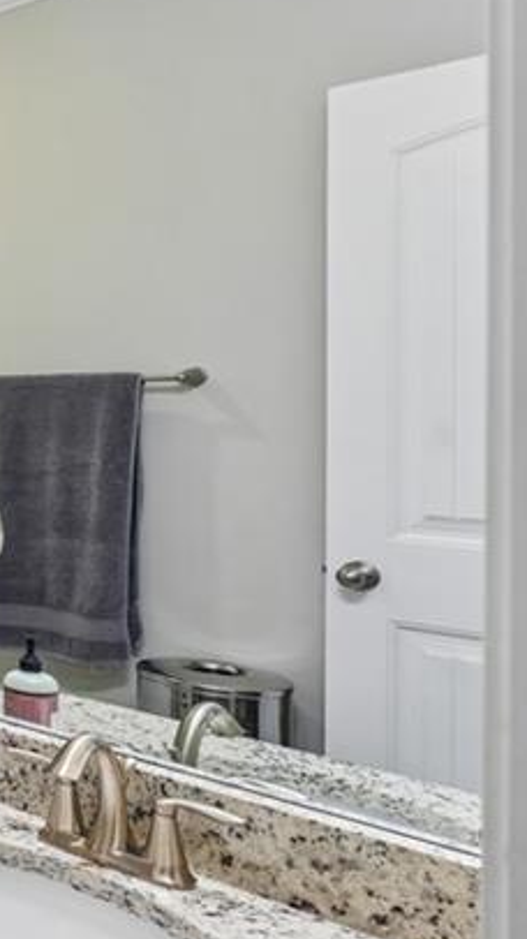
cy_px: 420
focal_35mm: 37
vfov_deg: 53.9
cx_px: -650
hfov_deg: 16.8
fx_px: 920
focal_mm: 14
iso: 320
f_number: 8
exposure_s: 1/13
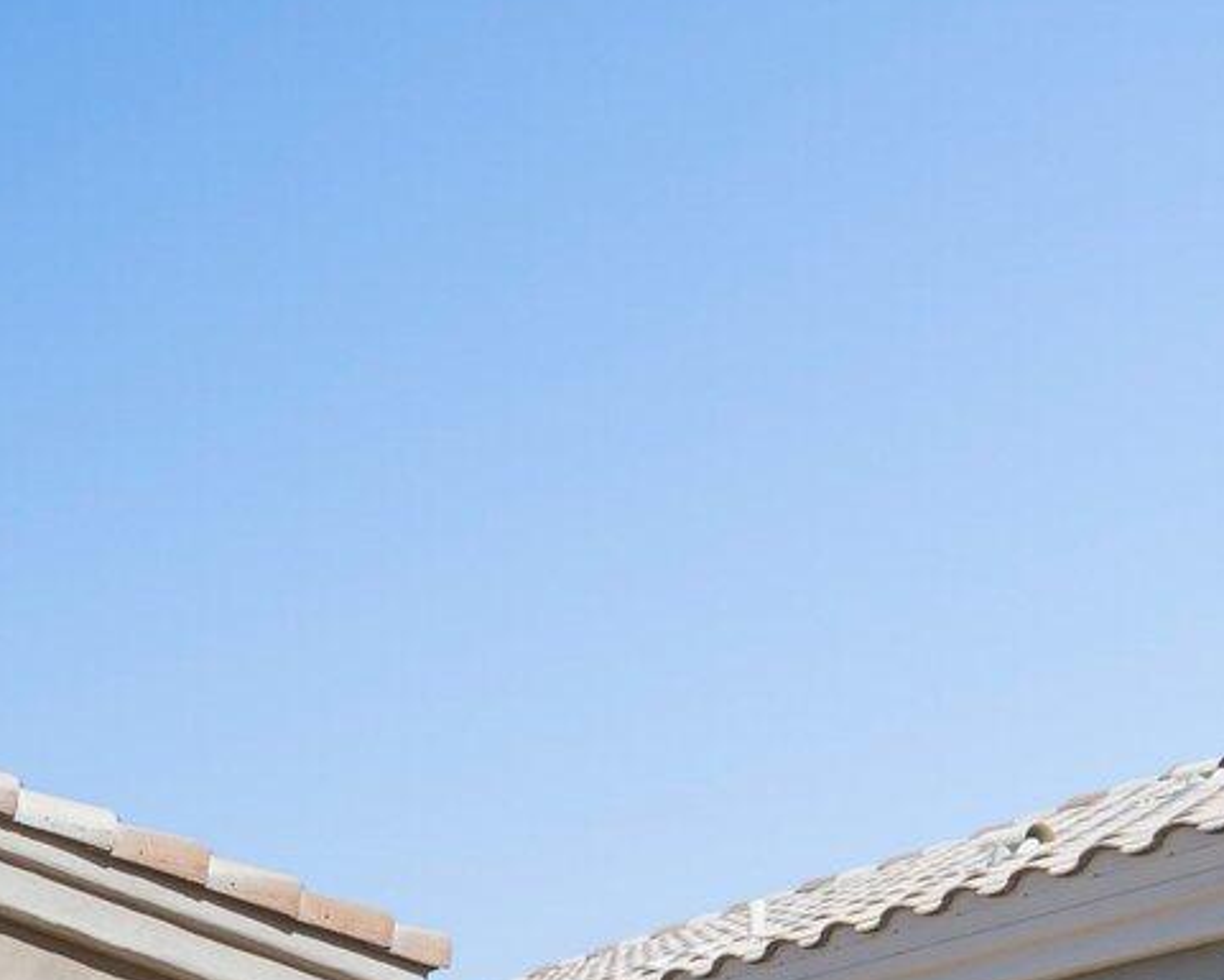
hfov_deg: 18.7
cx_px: -1089
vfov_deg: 18.2
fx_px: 2681
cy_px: 1511
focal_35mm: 74
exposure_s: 1/640
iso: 320
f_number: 8
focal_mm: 18.5
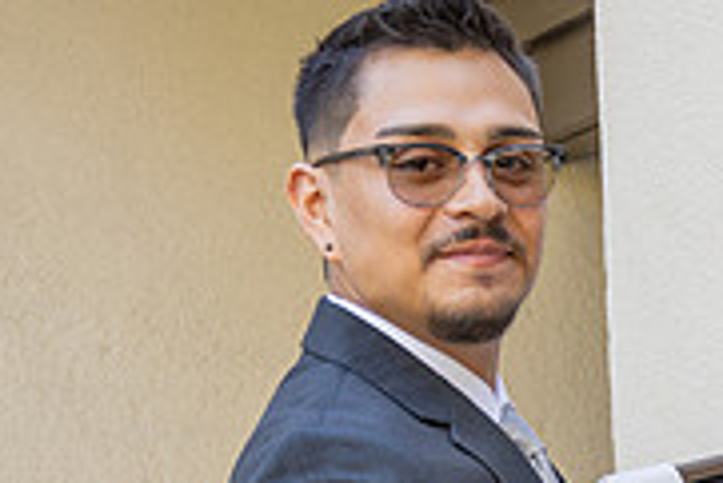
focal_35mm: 115
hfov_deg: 16.4
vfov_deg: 10.5
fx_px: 2311
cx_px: 1035
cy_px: 1093
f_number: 3.2
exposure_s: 1/80
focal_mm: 24
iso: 125
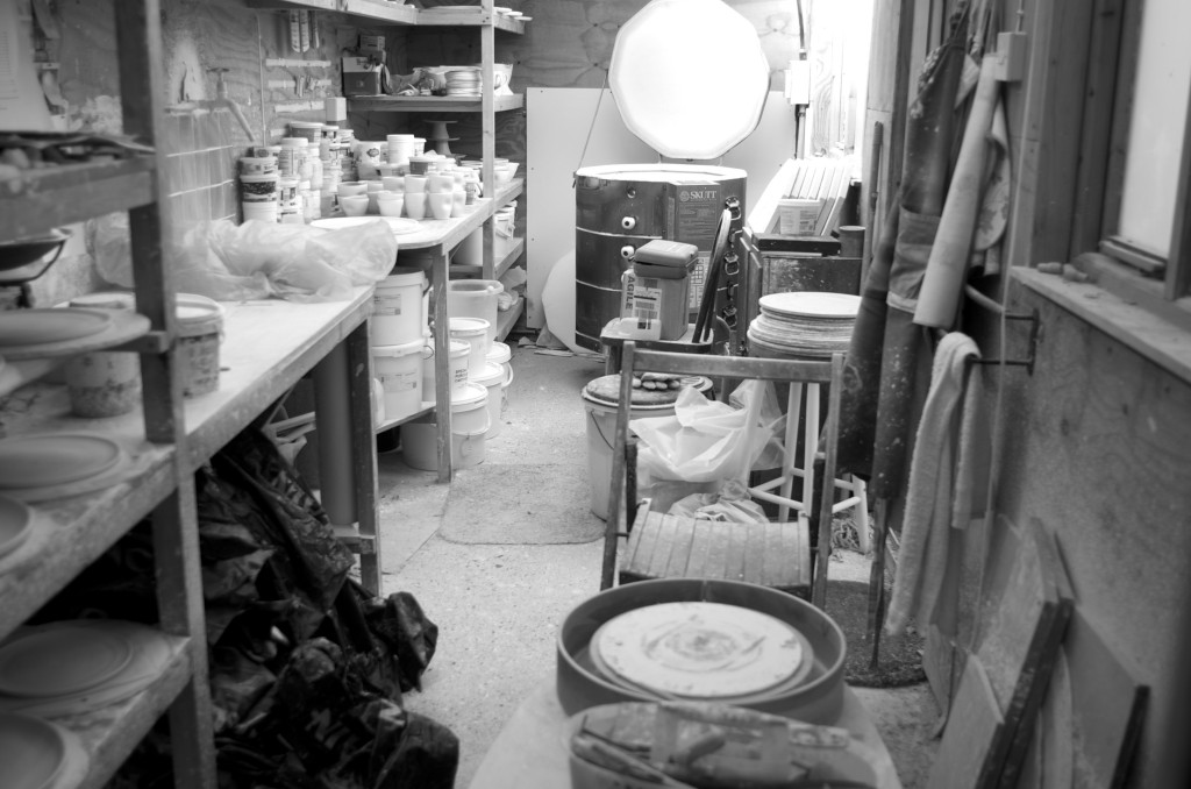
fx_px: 1188
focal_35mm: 36
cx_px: 596
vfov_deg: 36.7
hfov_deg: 53.2
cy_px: 394
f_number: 2.8
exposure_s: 1/30
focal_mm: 24
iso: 125
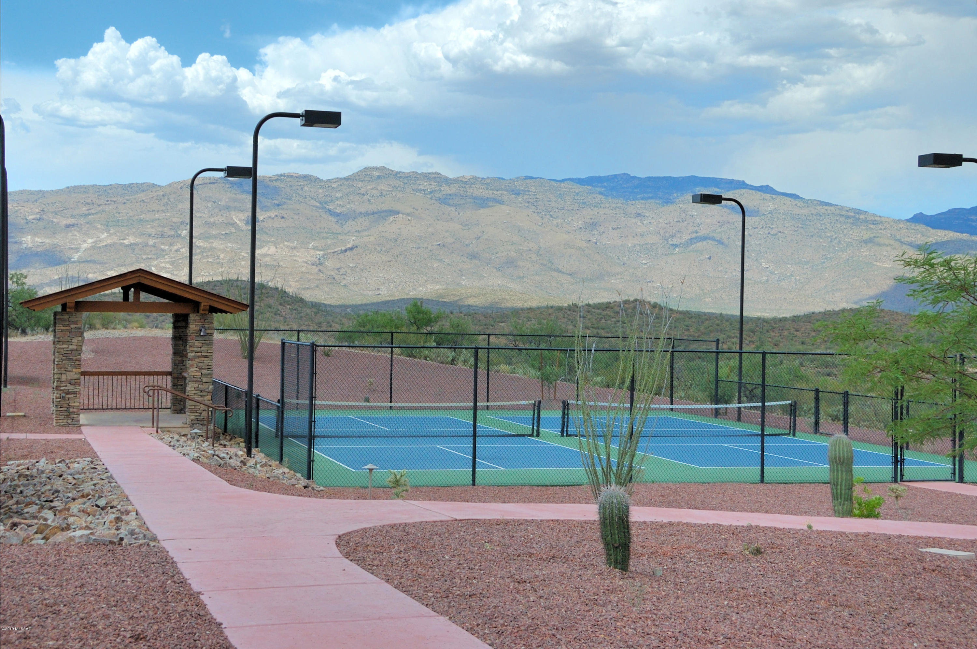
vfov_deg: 28.0
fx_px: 1301
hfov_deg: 41.2
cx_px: 488
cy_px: 324
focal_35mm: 48
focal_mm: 32
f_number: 9
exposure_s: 1/200
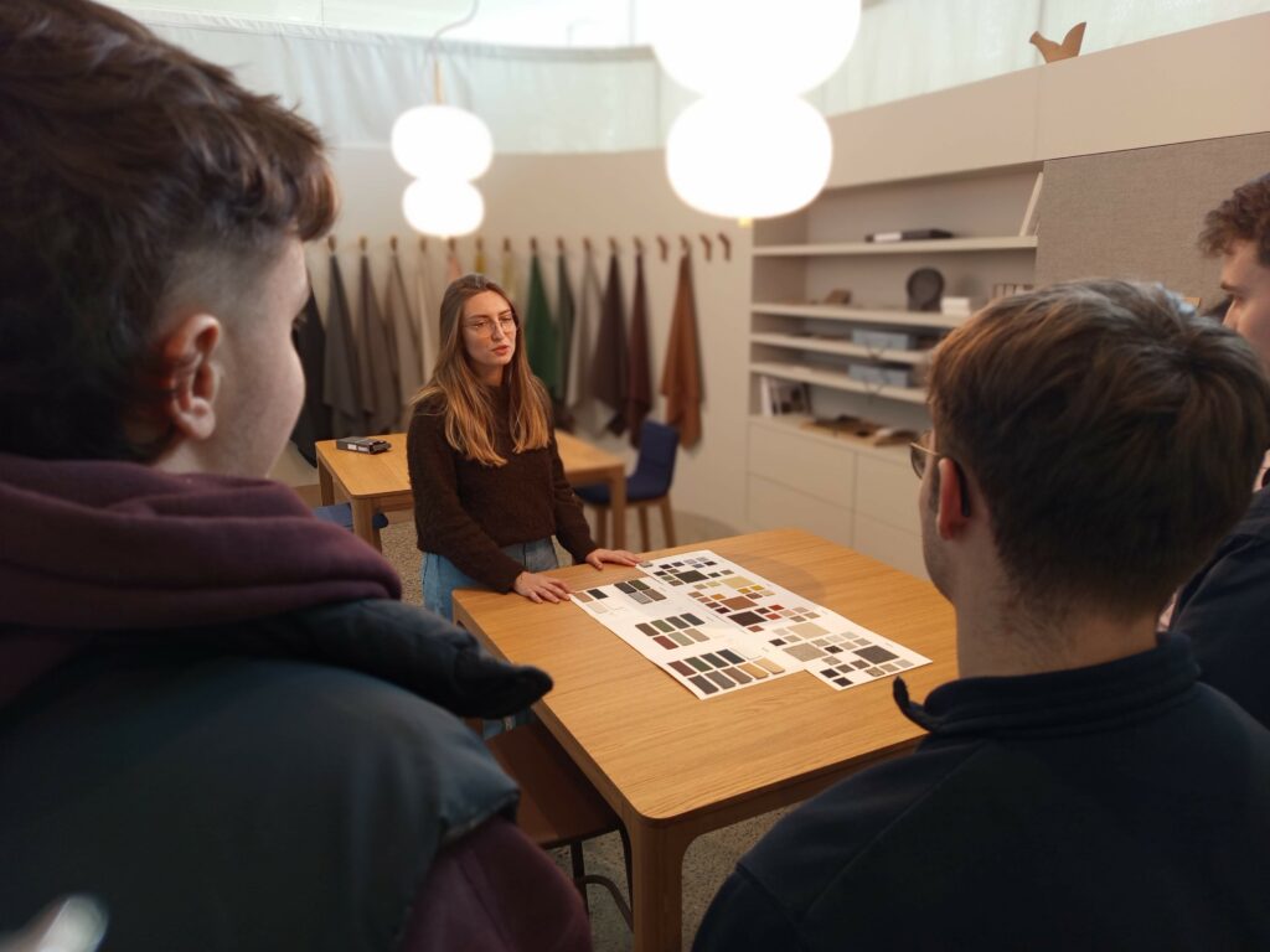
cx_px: 635
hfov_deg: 71.6
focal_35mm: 24
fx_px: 881
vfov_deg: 56.8
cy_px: 476
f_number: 1.7
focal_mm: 5.24
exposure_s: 1/50
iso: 287
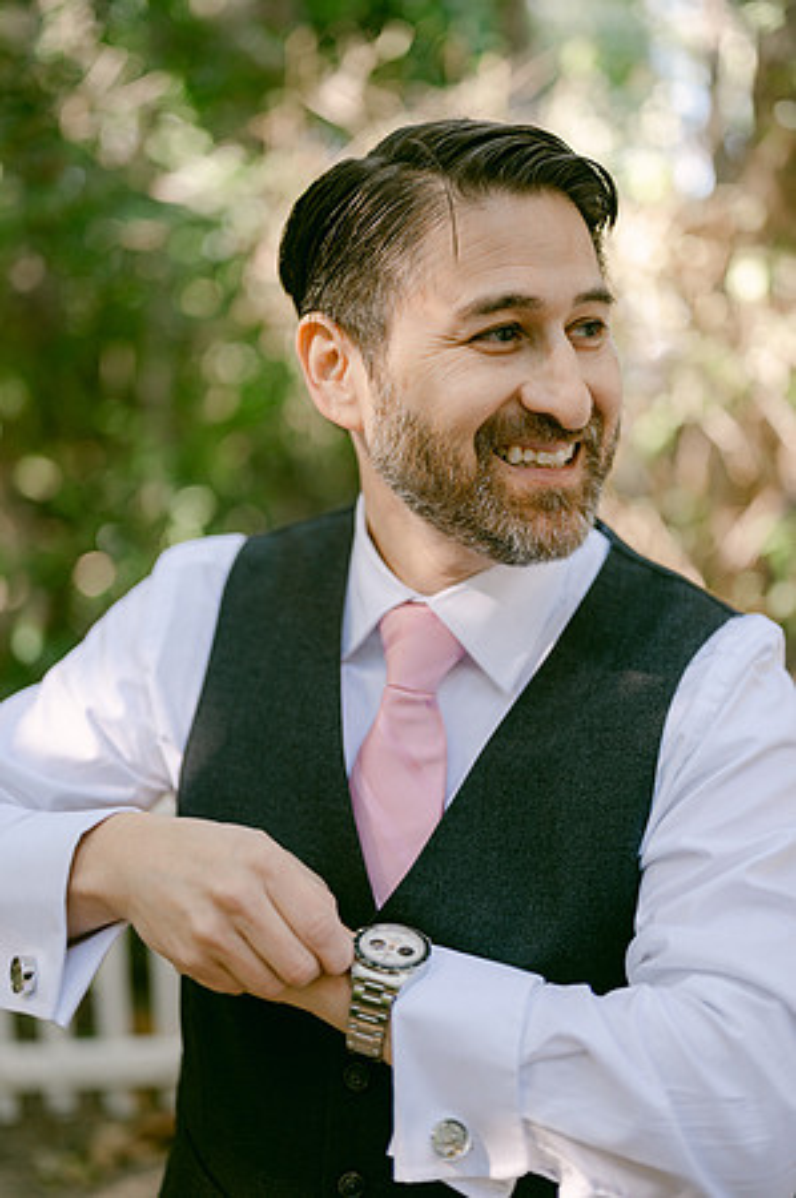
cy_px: 599
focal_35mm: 50
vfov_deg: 39.6
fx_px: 1662
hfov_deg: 26.9
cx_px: 398
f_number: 1.8
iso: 100
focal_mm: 50
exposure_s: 1/160
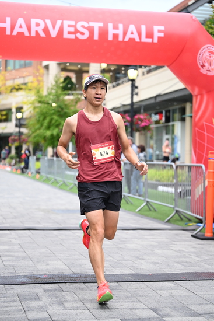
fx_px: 624
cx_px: 107
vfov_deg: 28.8
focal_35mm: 70
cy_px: 160
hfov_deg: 19.5
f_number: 2.8
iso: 1250
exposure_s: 1/1600
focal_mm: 70
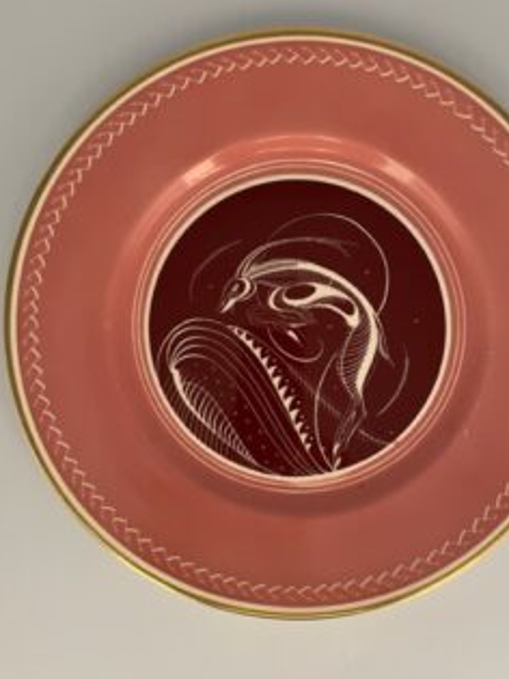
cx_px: 285
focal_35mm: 33
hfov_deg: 42.8
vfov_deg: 55.3
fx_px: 647
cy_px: 360
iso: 400
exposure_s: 1/60
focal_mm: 4.2
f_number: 1.6
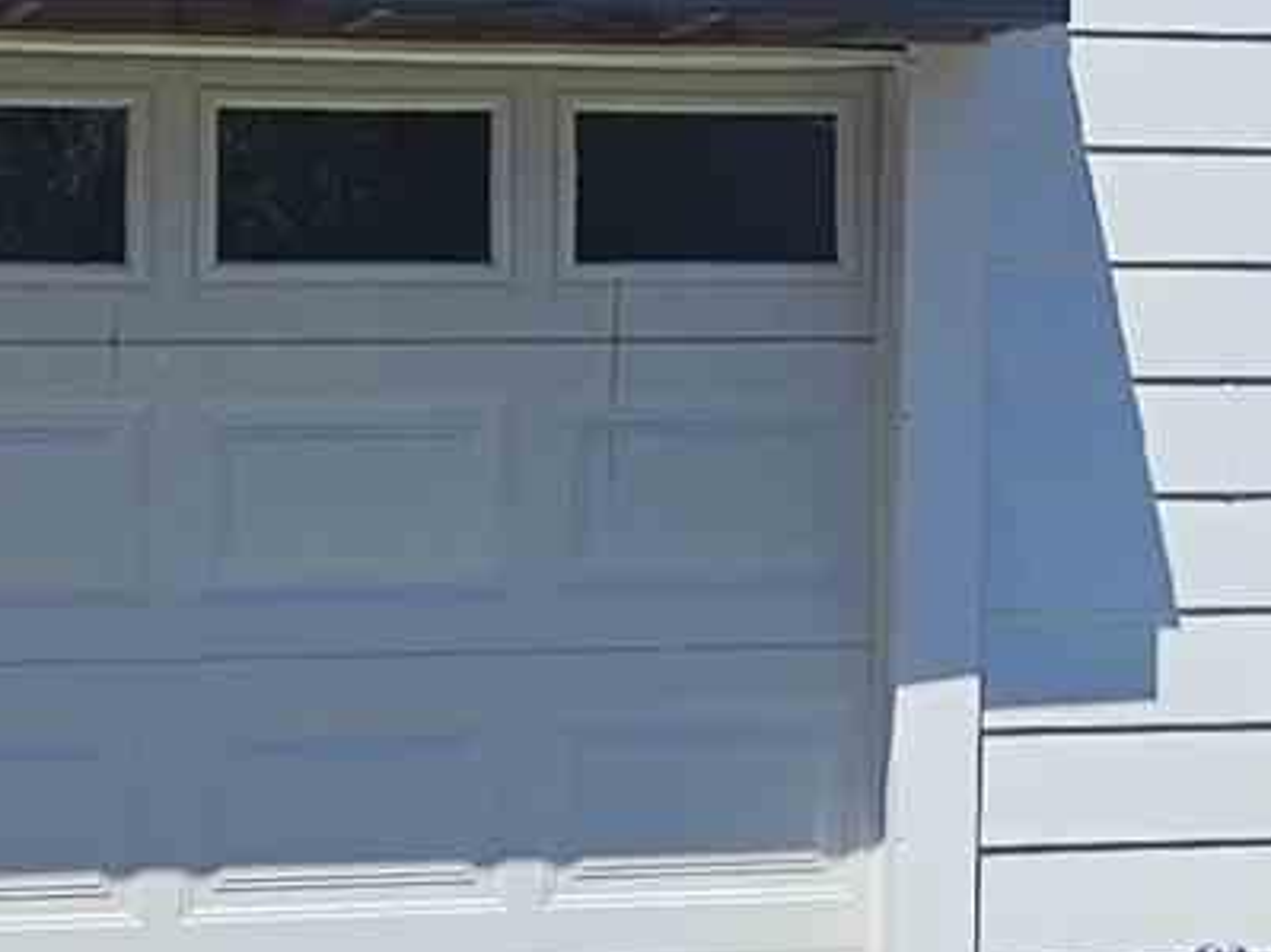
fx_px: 6497
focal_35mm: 177
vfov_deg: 8.3
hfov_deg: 10.7
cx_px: 2061
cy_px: 48
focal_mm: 5.4
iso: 25
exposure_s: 1/4153
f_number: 1.8
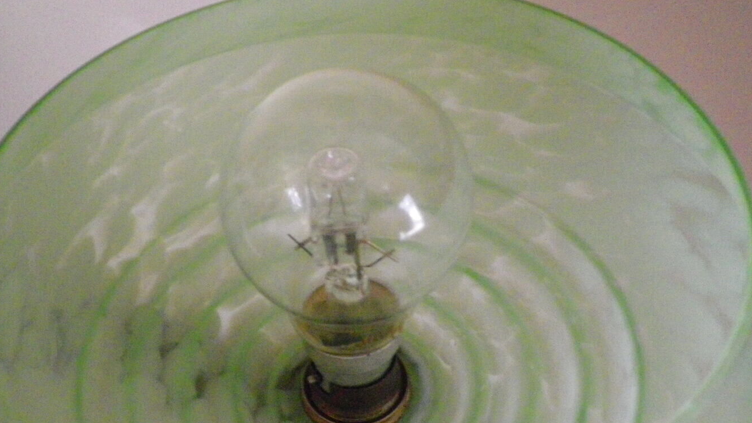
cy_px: 333
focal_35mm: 46
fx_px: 917
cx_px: 326
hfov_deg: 44.5
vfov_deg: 25.6
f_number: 2.6
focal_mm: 4.9
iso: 800
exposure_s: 1/13
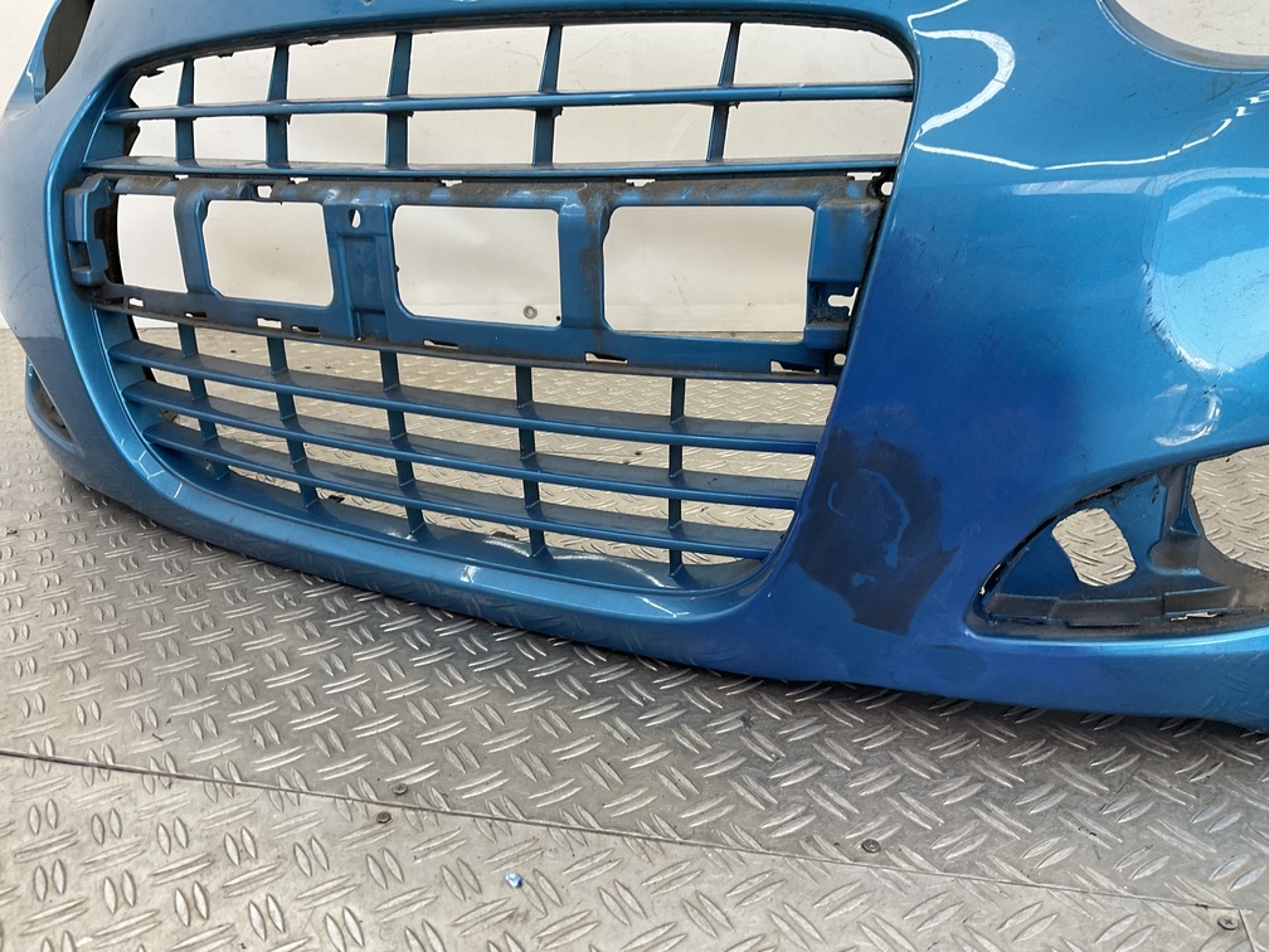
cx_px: 634
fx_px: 1063
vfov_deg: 48.2
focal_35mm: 29
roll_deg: +0.8
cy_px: 476
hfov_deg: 61.7
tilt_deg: -20.8
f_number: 1.8
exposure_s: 1/100
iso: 32
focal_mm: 3
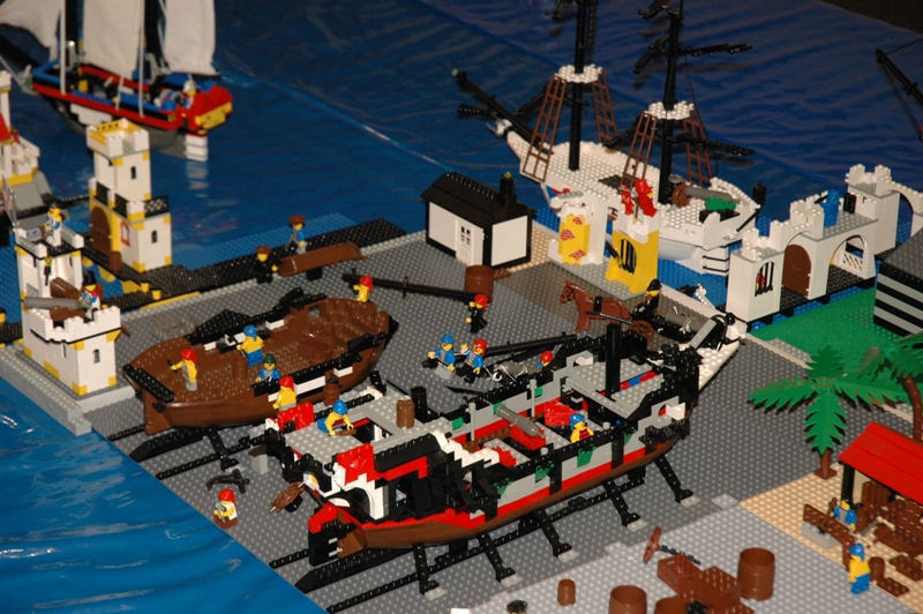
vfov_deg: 14.7
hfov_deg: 21.9
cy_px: 307
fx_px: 2382
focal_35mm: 93
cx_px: 462
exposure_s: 1/200
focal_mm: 62
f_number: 5.6
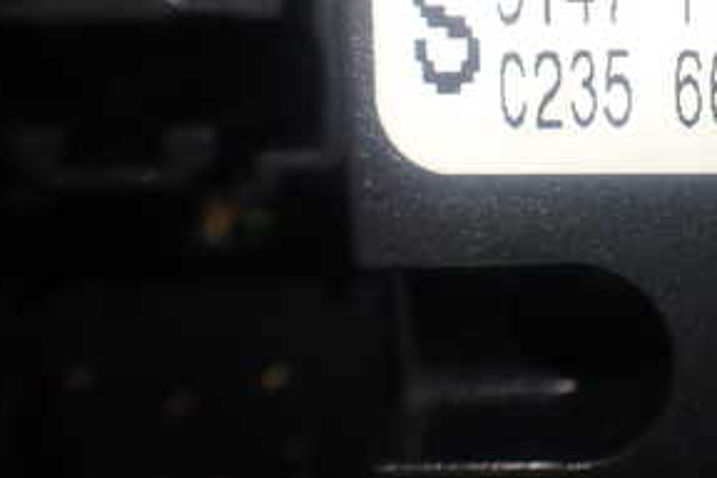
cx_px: 710
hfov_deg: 29.1
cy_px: 40
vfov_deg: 20.5
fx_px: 1294
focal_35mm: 65
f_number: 2.3
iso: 125
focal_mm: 5.4
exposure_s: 1/60
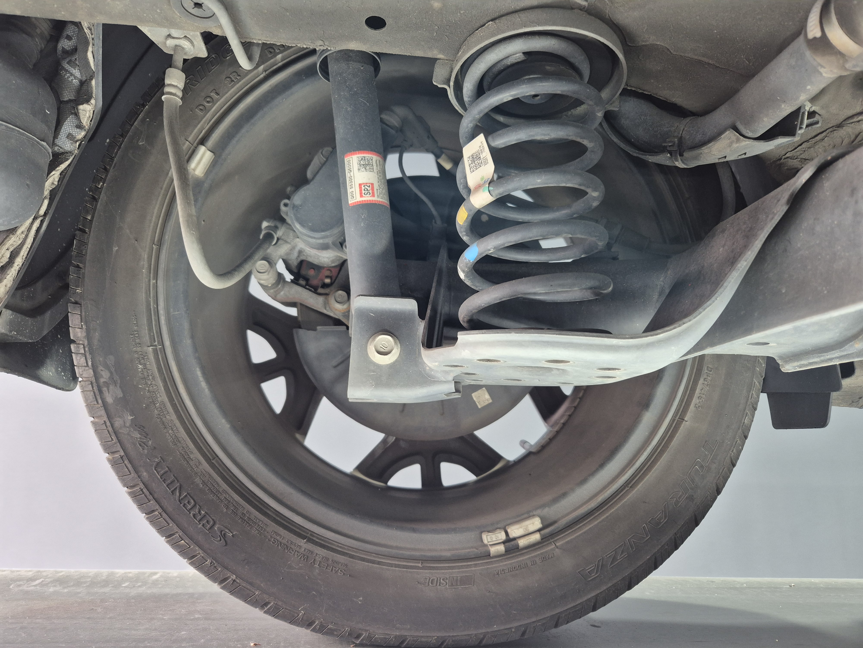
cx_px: 432
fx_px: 573
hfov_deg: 73.9
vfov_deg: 58.9
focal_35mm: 23
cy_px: 324
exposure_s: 1/120
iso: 320
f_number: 1.8
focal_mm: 5.4
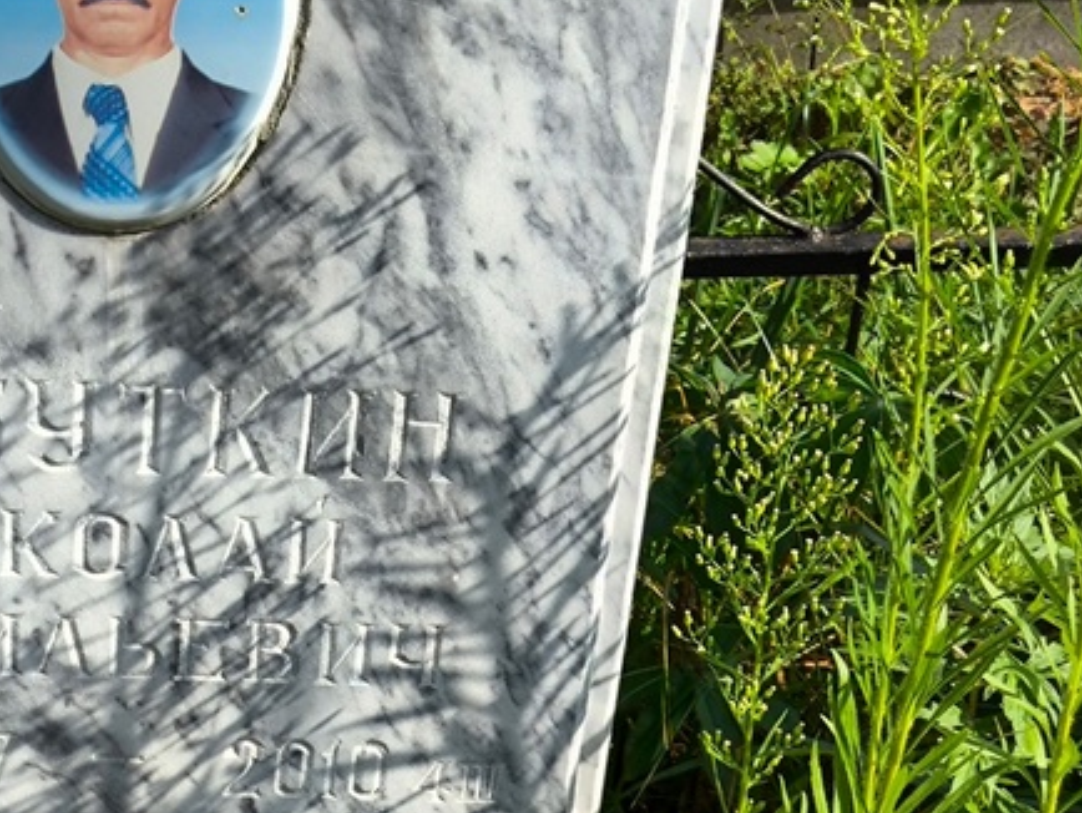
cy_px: 641
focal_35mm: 92
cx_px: 96
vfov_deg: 16.0
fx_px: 2877
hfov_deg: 20.8
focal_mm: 4.71
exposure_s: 1/1158
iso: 50
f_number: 1.7
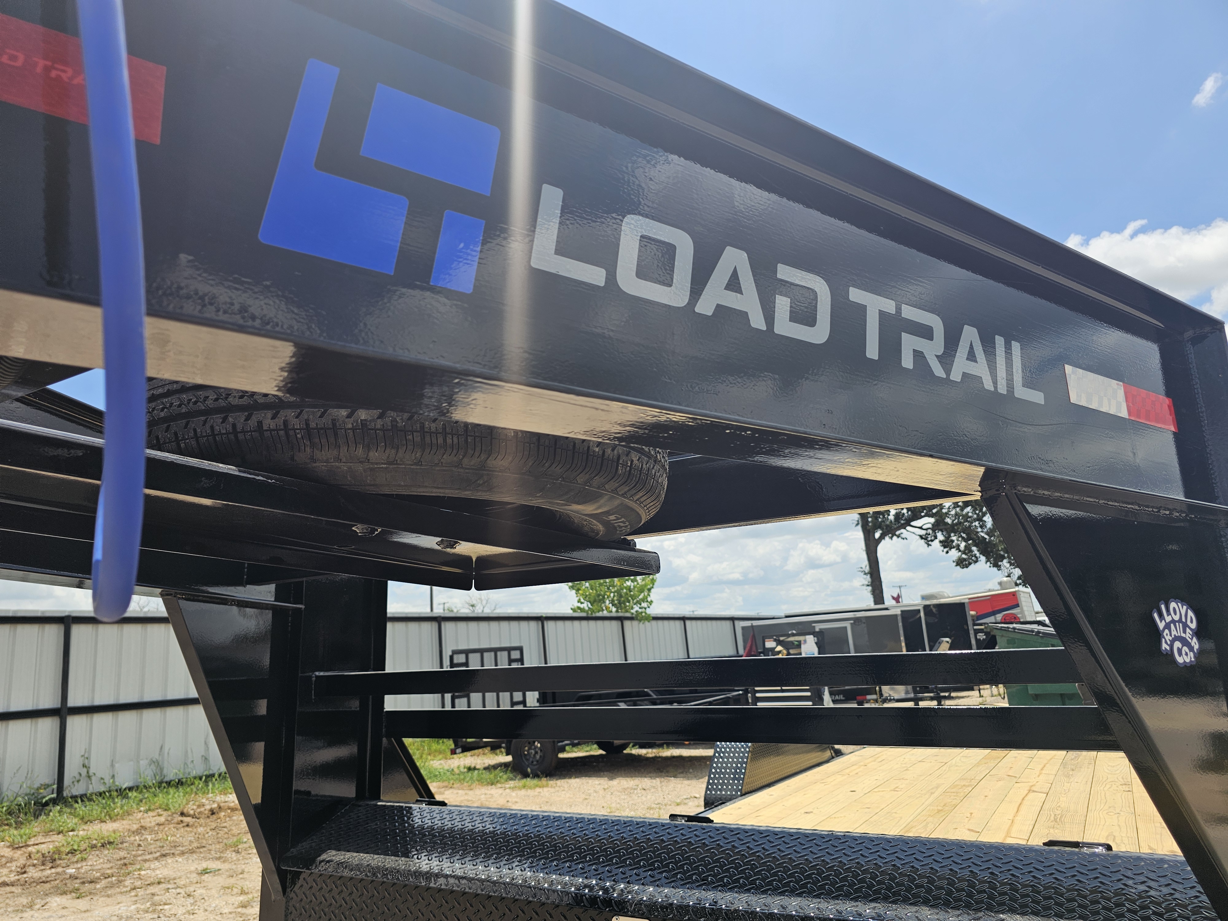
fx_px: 816
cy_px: 460
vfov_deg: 58.9
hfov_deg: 73.9
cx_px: 614
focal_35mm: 23
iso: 10
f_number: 1.7
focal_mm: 6.3
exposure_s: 1/730
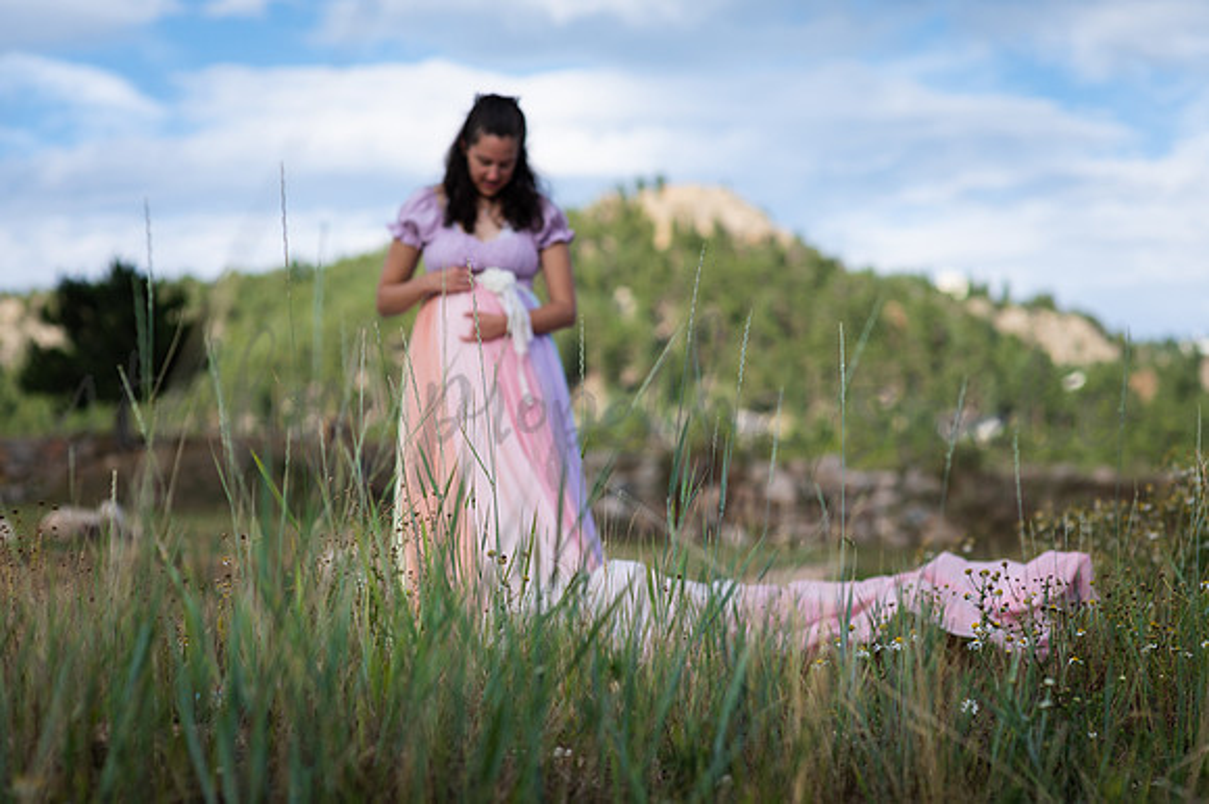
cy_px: 402
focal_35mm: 86
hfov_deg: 23.6
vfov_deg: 15.8
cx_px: 604
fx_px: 2890
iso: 125
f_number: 3.2
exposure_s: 1/2000
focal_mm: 85
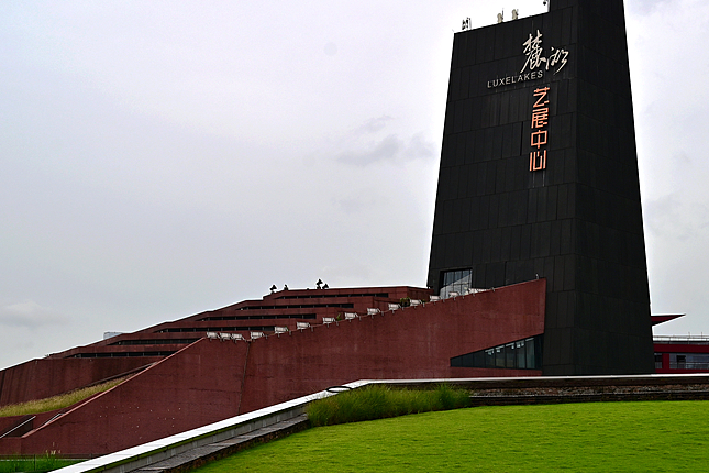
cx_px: 458
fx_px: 1319
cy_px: 365
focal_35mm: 67
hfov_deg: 29.9
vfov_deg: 20.1
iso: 200
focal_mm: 36
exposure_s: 1/125
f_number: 8
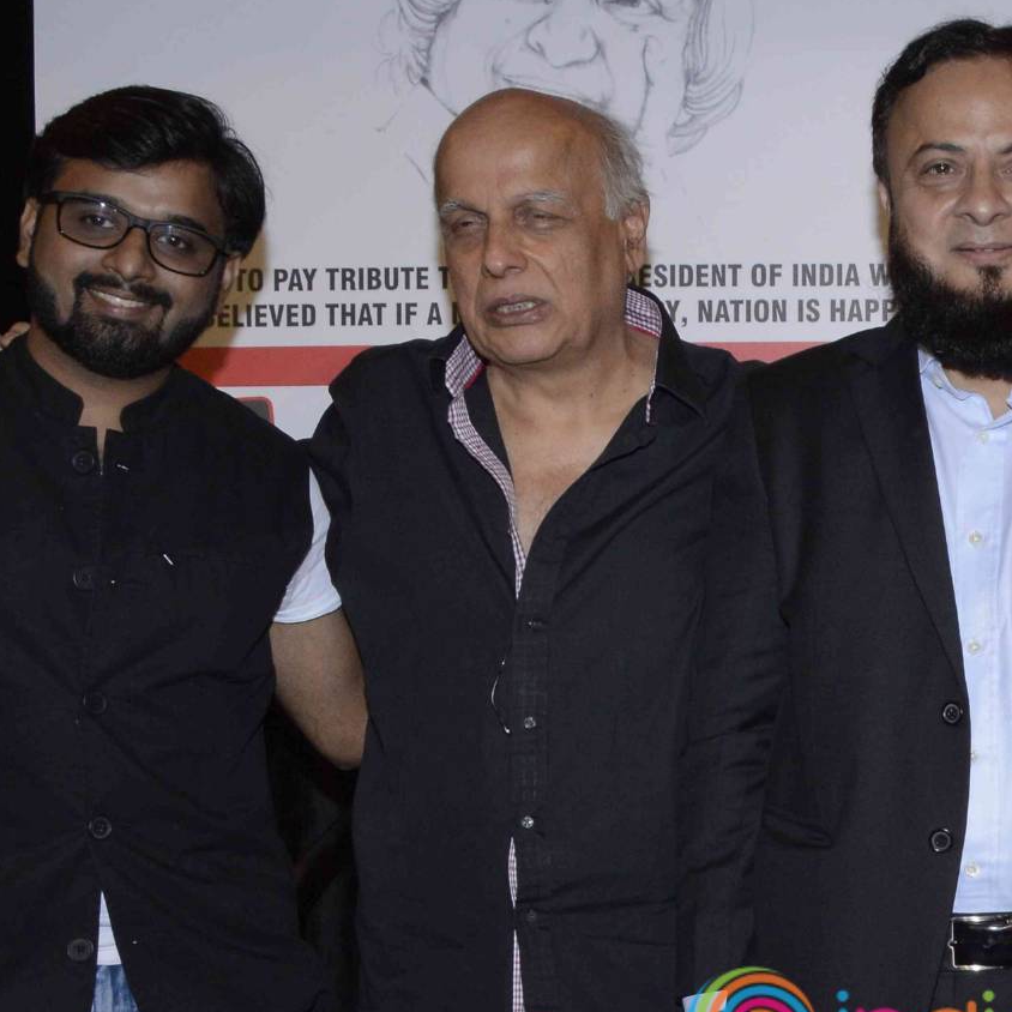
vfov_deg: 22.6
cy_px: 676
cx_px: 1036
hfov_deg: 21.8
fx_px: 2521
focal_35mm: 76
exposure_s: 1/160
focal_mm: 21
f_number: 10
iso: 800
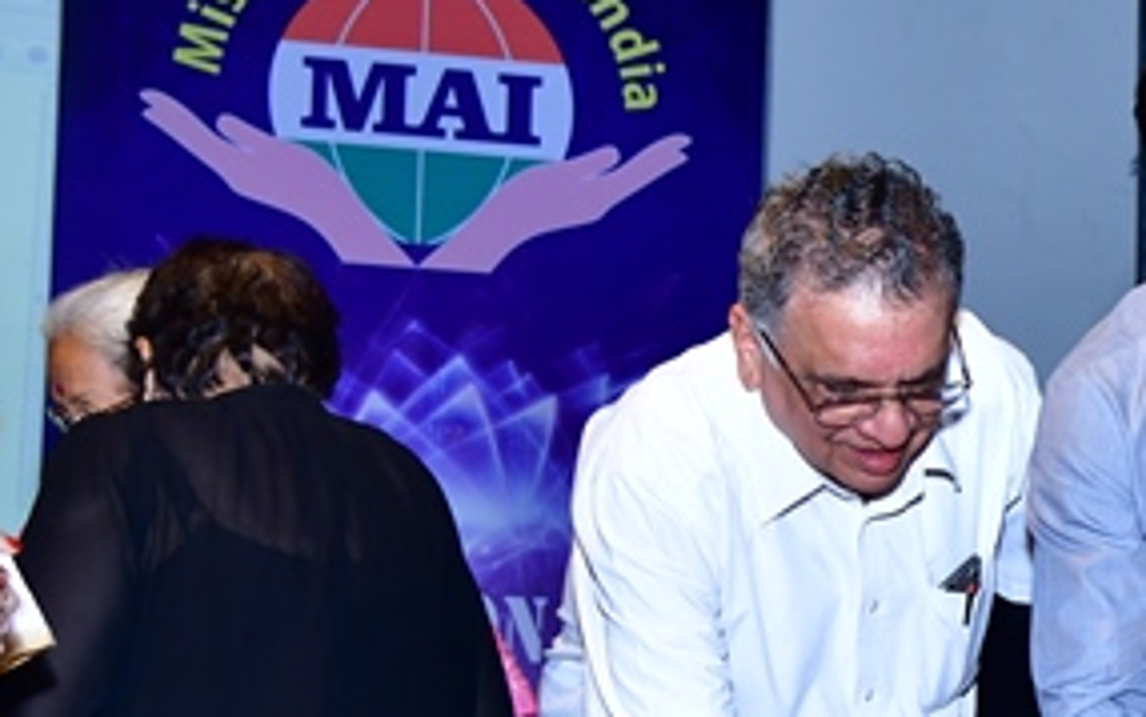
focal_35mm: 114
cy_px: 619
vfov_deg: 11.4
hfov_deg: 17.5
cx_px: 1338
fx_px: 3562
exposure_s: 1/125
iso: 640
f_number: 5.6
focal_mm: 40
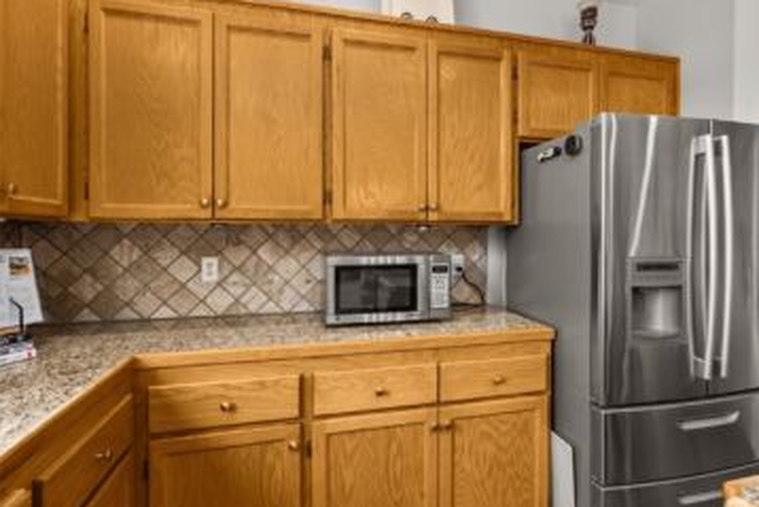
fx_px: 401
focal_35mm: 19
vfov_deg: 64.6
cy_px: 245
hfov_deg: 86.5
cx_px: 422
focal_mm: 17
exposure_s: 1/6
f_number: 7.1
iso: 1000
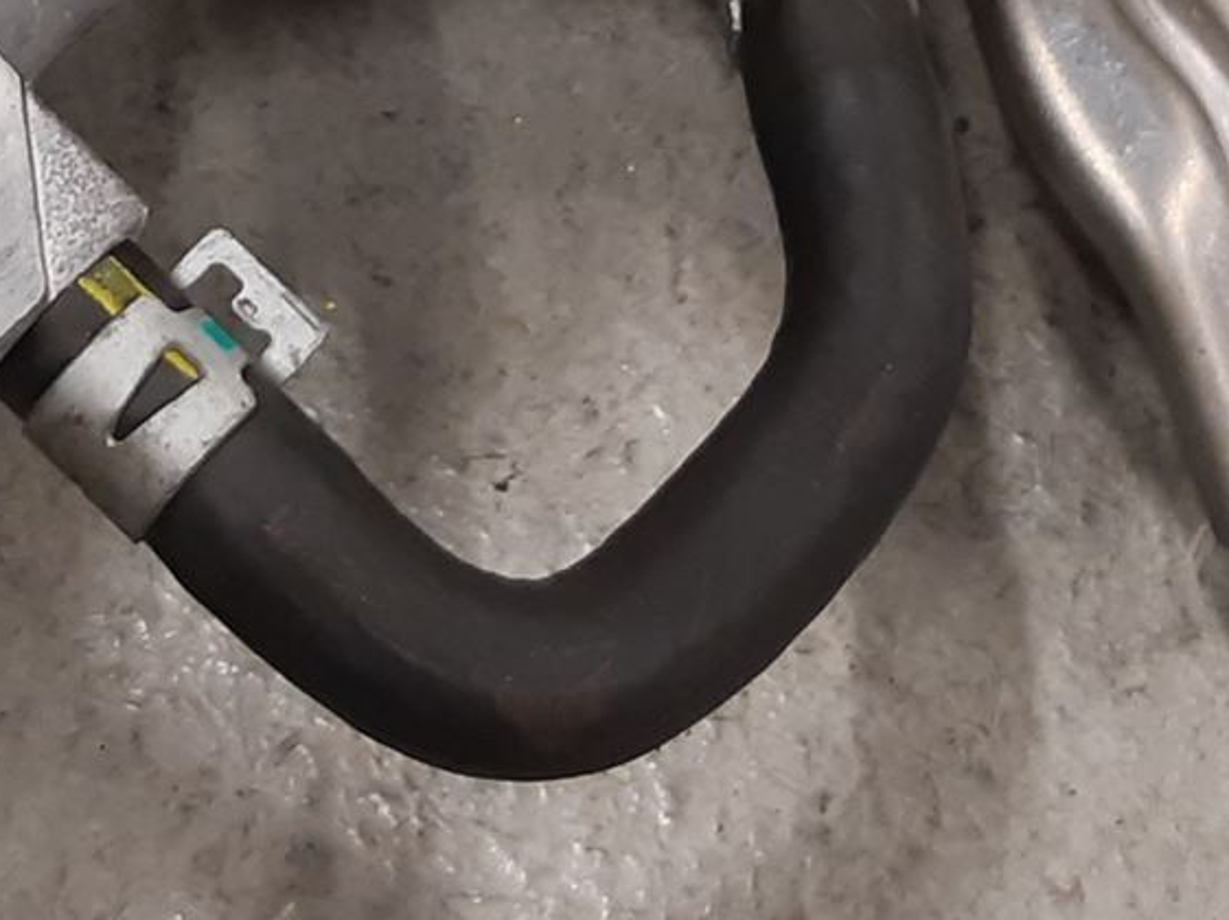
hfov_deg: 20.6
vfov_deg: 14.7
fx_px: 3371
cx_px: 390
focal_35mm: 95
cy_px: -359
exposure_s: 1/50
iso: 100
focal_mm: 3.93
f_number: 1.7
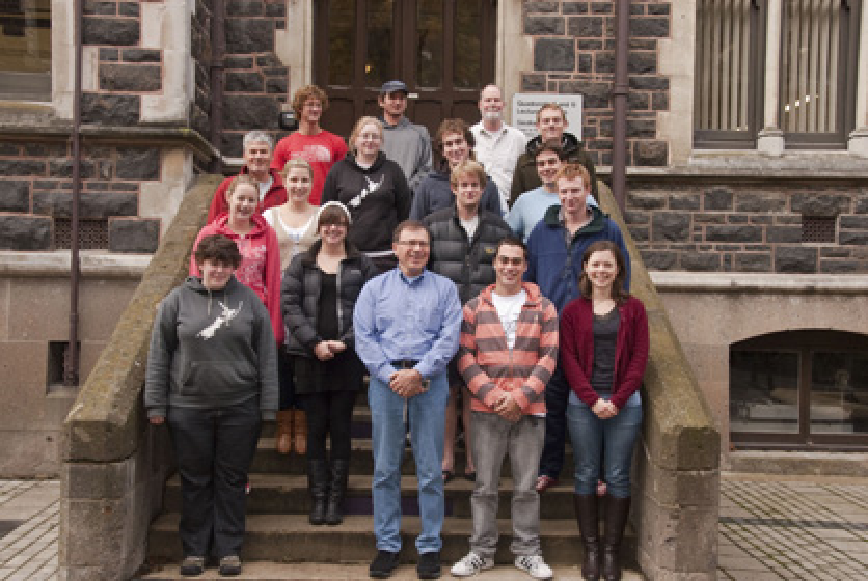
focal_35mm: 40
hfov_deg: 47.9
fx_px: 978
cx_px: 434
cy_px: 290
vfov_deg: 33.1
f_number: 6.3
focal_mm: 27
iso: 400
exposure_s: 1/160
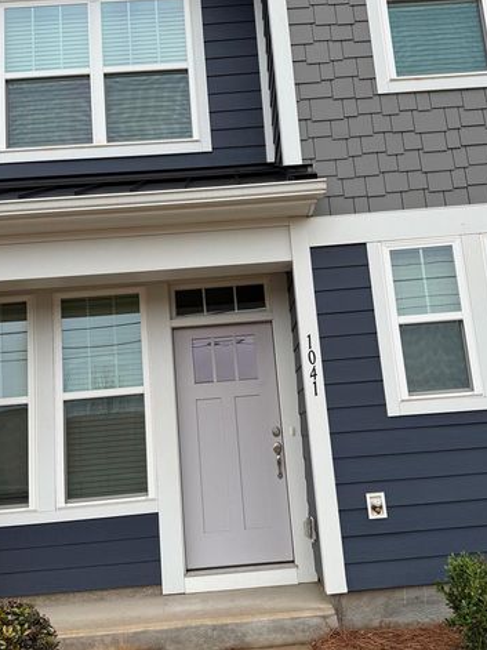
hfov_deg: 41.8
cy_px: 317
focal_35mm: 34
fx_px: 638
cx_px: 243
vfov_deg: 54.0
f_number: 1.78
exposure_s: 1/2525
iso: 100
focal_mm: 6.76
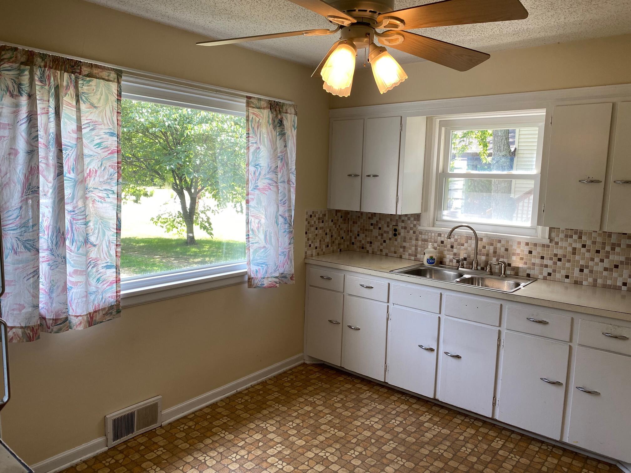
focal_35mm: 26
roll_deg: -2.1
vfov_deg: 53.1
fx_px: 474
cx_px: 316
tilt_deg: -5.7
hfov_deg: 67.3
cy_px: 236
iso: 32
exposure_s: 1/127
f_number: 1.8
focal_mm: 4.25
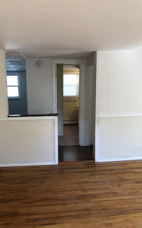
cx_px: 60
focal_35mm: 30
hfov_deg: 41.7
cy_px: 115
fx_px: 186
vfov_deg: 62.9
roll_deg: -0.7
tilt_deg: -7.9
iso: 20
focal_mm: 4
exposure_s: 1/40
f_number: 1.8
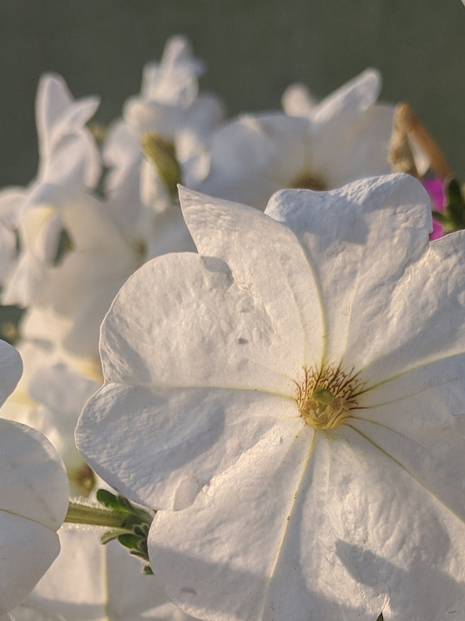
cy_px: 554
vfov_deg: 32.7
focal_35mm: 56
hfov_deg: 26.1
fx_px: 1003
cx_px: 212
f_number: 2
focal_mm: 4.67
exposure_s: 1/940
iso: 50
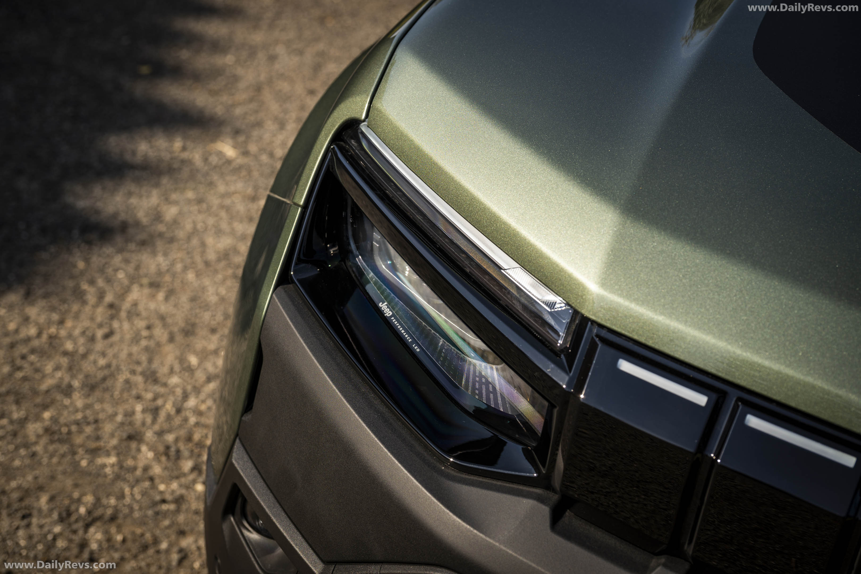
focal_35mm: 59
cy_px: 287
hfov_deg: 33.9
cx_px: 430
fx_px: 1411
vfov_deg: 23.0
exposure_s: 1/400
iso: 64
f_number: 5
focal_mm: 59
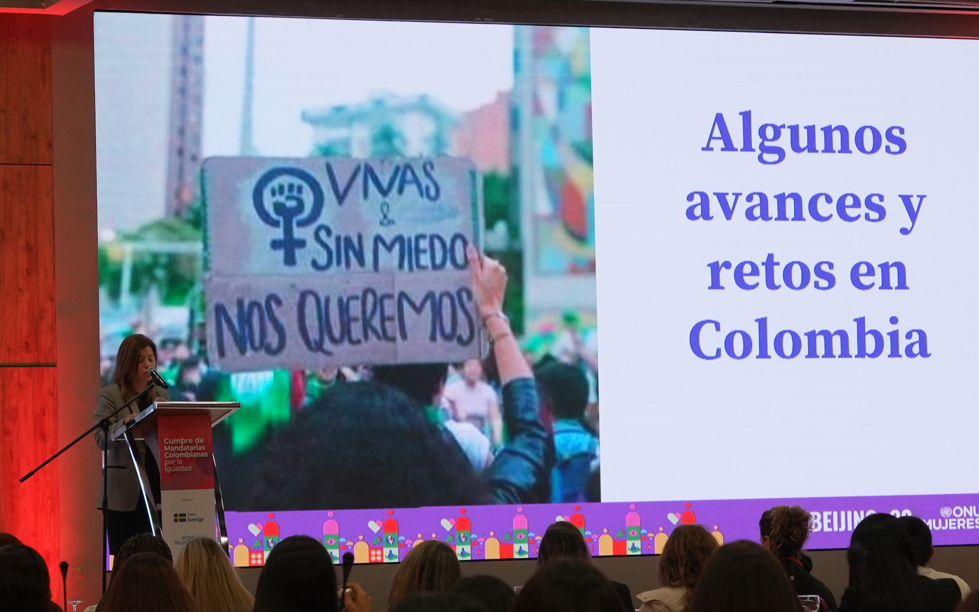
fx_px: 3495
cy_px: 318
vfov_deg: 10.0
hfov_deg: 15.9
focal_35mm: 131
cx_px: 532
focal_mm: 77
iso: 2500
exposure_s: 1/60
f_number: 6.3
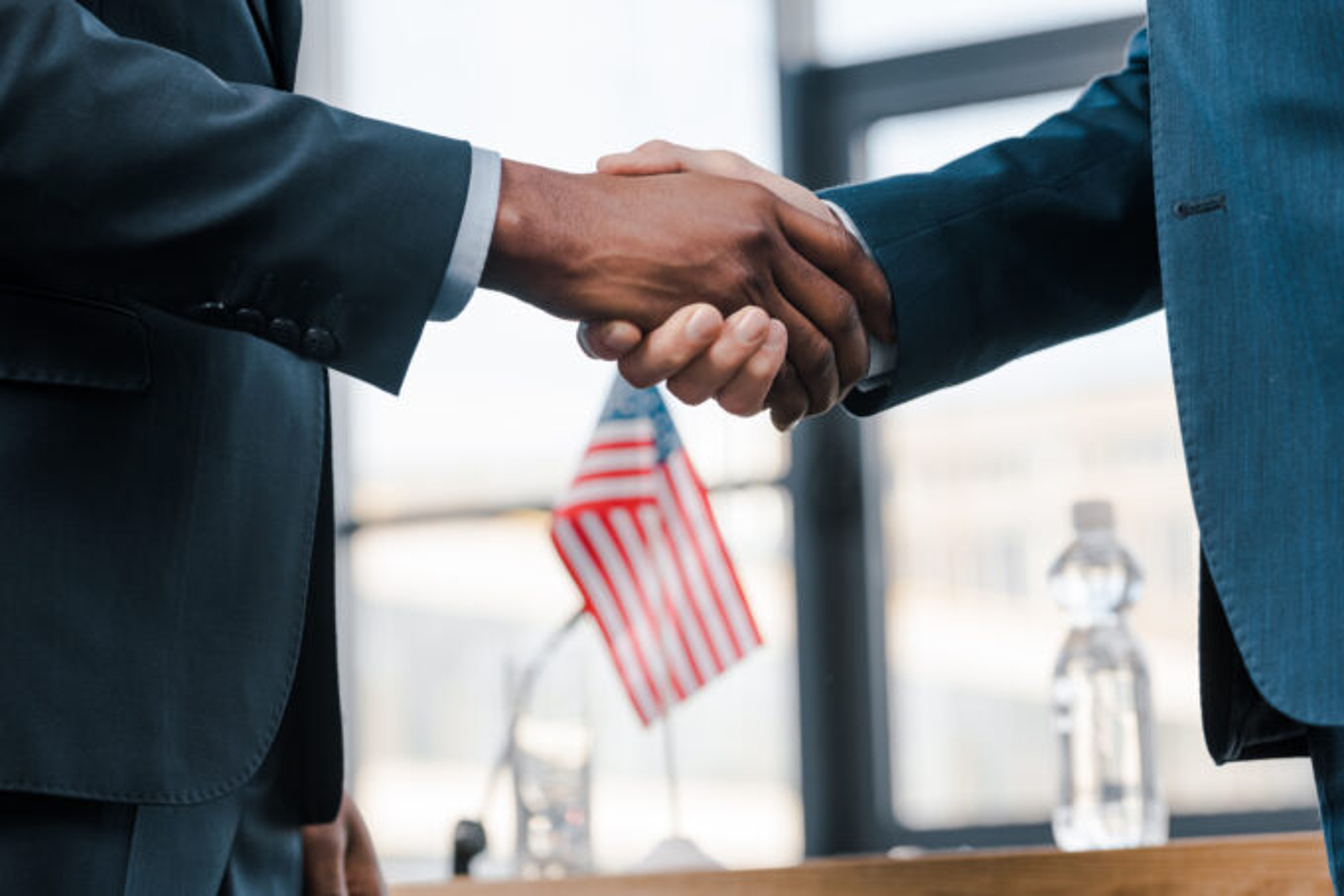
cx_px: 672
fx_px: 3920
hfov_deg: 19.5
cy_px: 448
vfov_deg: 13.0
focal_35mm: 105
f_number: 4.5
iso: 200
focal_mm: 105
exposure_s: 1/160
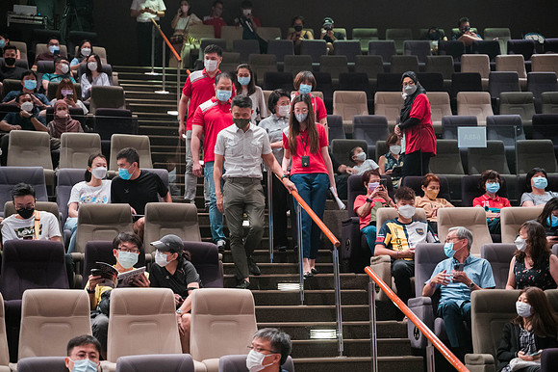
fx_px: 1069
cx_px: 279
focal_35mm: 69
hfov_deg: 29.3
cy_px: 186
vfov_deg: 19.7
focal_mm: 69
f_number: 3.2
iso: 6400
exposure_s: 1/160
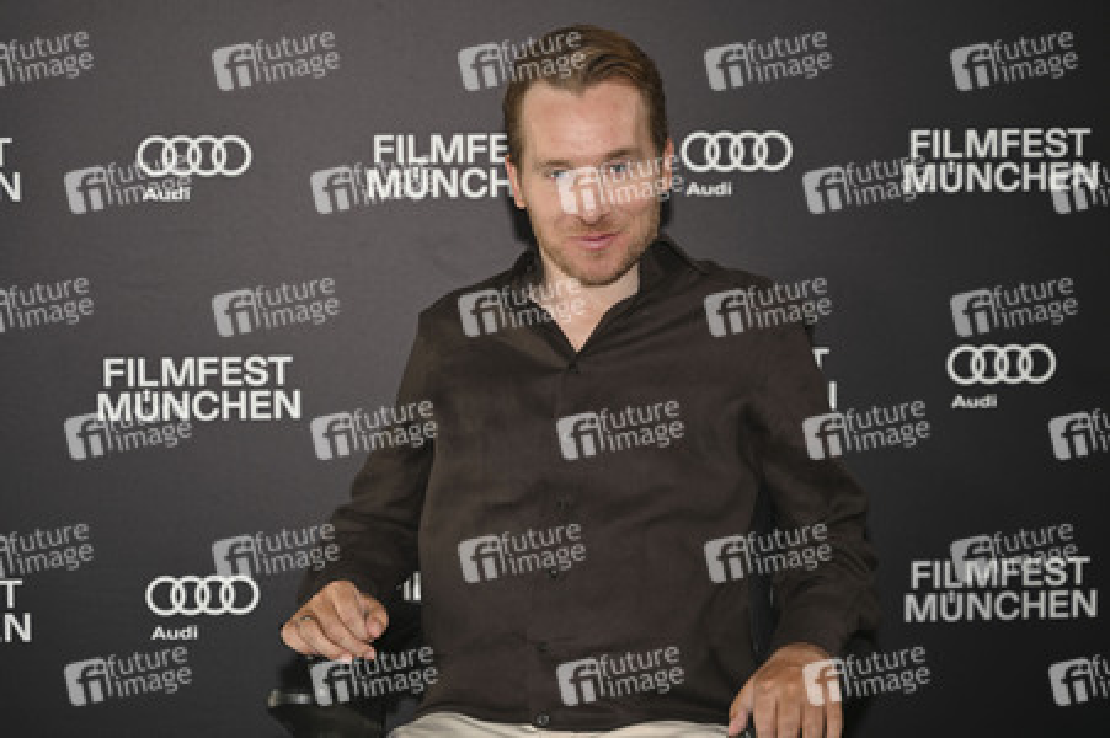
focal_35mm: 66
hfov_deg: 30.5
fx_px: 2033
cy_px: 369
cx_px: 555
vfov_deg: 20.6
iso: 250
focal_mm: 66
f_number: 2.8
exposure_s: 1/125
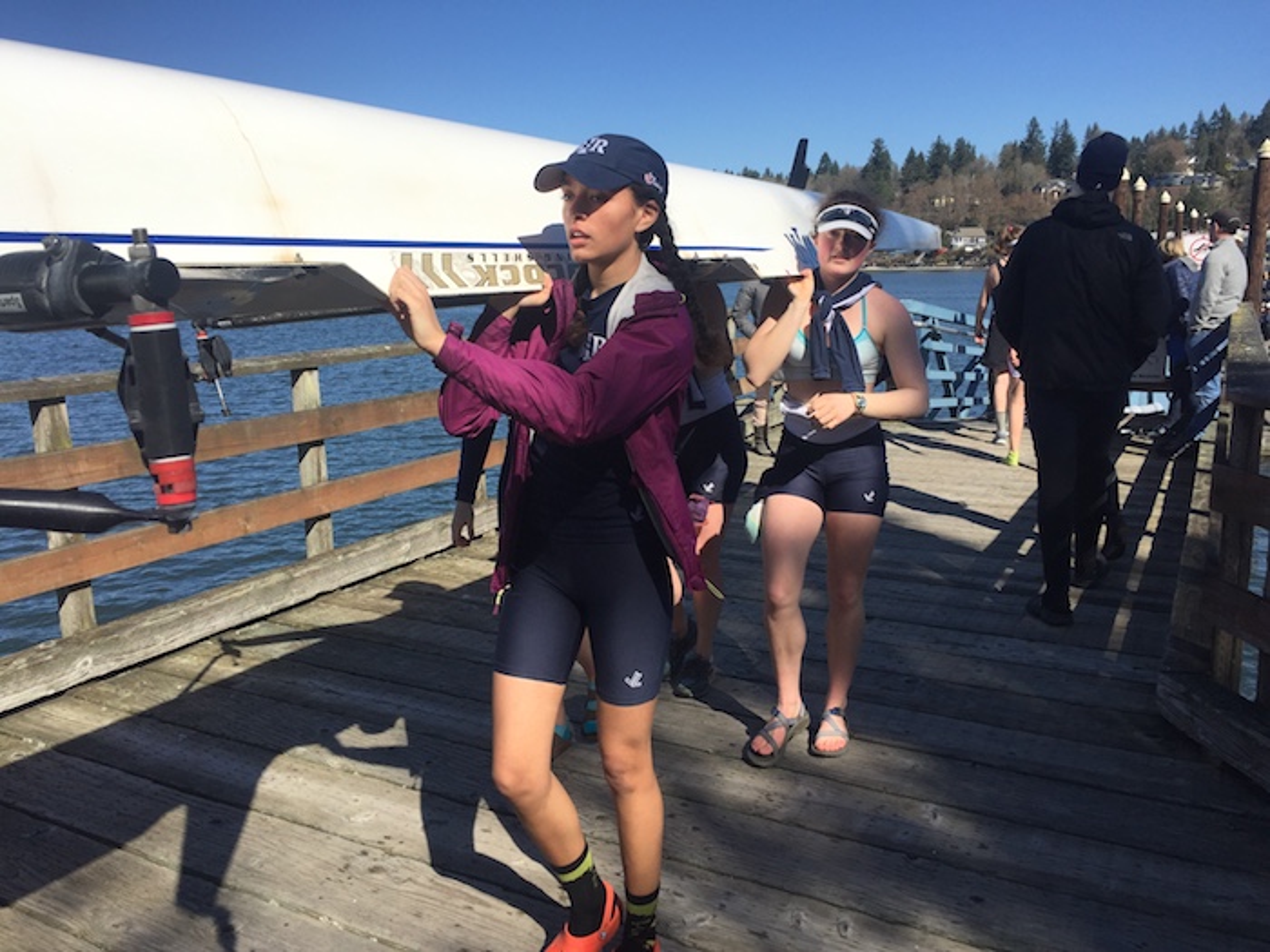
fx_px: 1064
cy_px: 476
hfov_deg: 61.7
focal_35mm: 29
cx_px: 635
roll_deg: +1.3
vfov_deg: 48.2
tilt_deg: -11.0
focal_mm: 4.15
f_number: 2.2
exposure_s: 1/3049
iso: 32
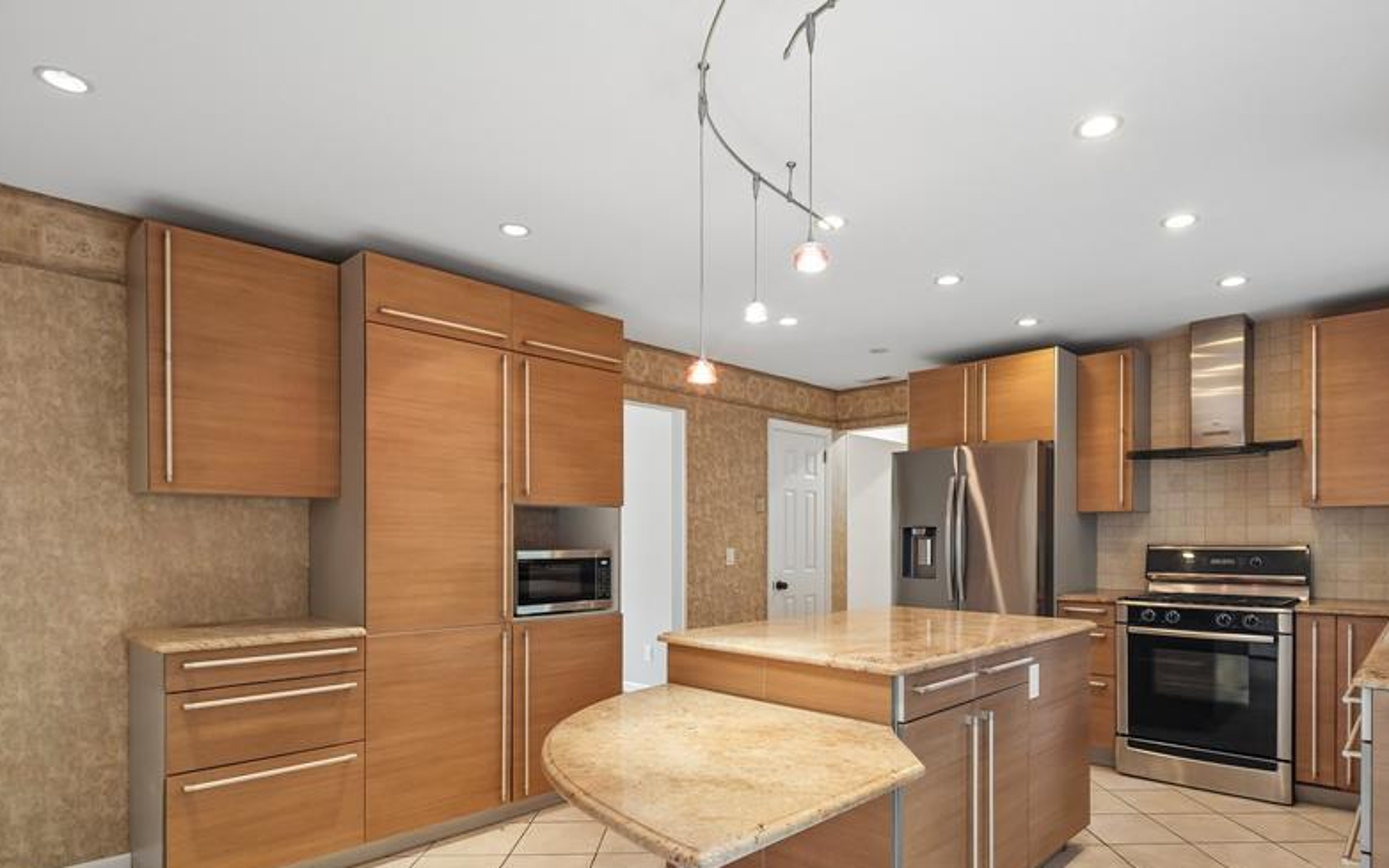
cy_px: 548
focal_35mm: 32
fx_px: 1212
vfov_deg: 39.2
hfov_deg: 59.6
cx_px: 755
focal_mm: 24
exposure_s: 1/25
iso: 640
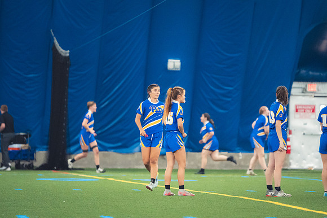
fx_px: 2723
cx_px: 164
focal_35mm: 300
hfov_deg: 6.9
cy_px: 109
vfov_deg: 4.6
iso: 6400
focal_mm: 200
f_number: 2.8
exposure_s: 1/320
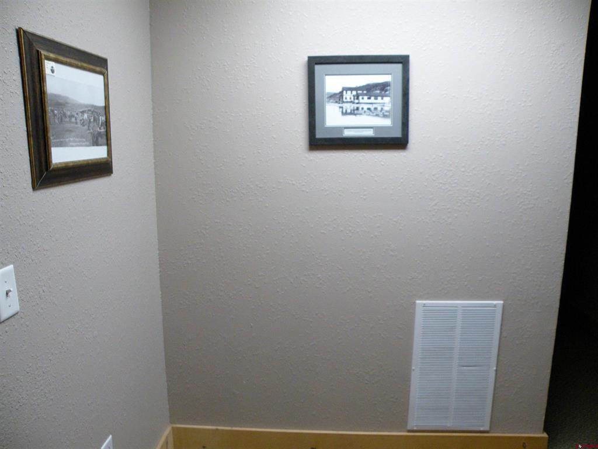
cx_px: 299
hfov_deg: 65.3
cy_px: 224
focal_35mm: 27
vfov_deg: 51.4
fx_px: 466
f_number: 2.8
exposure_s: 1/55.5
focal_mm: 4.7
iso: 236
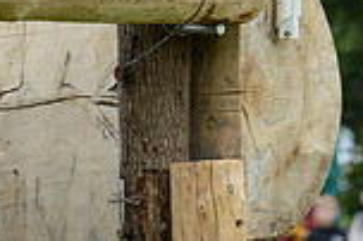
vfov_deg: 1.2
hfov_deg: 1.8
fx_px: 11543
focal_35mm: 1146
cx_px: 31
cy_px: -391
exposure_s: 1/1000
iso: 1000
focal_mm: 300
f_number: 6.3
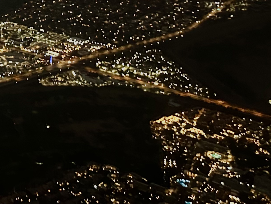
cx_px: -66
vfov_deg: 17.5
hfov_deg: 22.5
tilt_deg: -8.1
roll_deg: -3.3
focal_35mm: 79
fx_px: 619
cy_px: -61
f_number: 1.78
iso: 2000
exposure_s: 1/20
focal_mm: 6.86
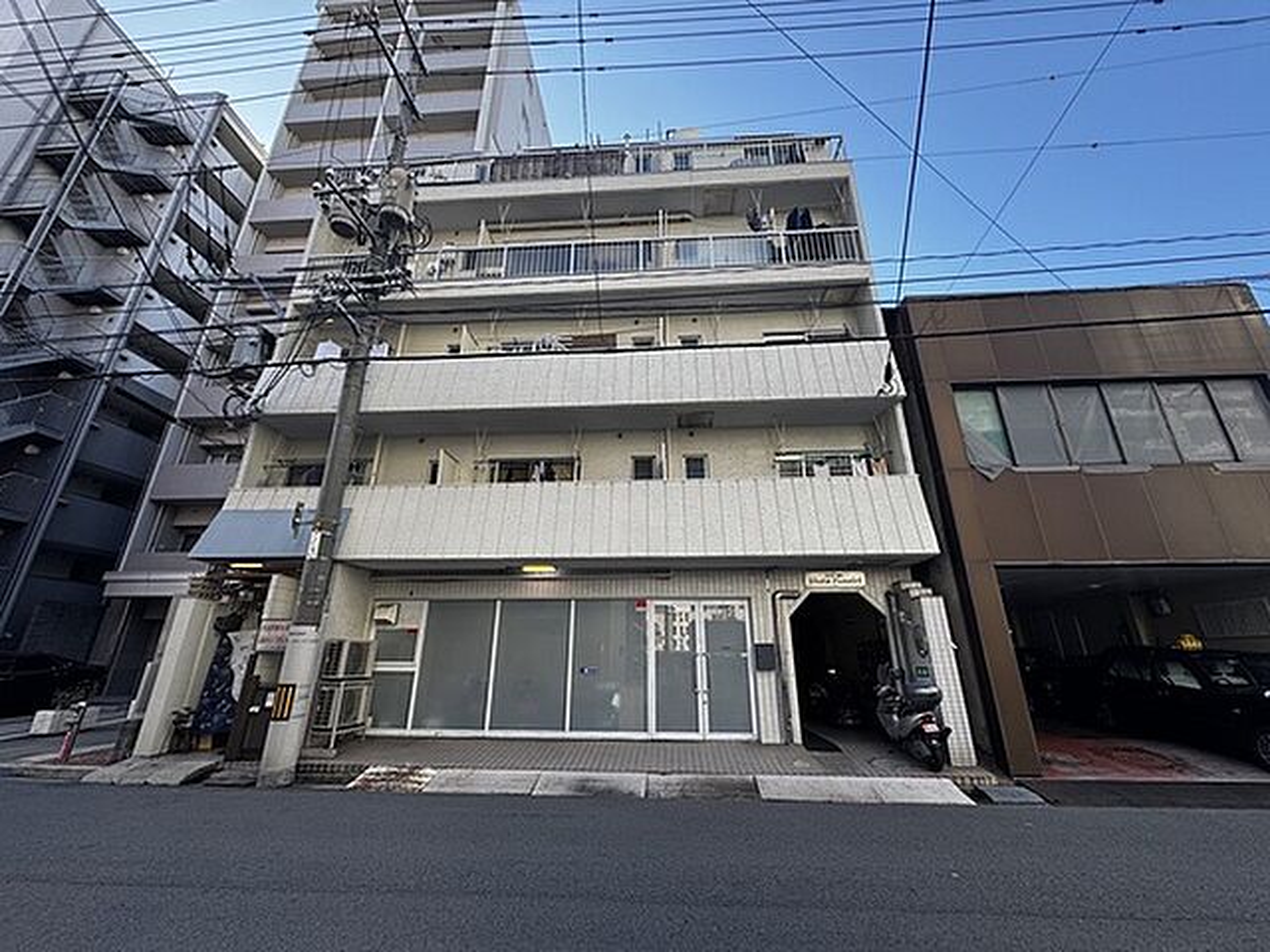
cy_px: 476
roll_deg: +0.1
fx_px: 514
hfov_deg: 102.1
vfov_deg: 85.7
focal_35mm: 14
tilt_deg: +20.2
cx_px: 635
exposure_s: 1/289
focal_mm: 2.22
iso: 40
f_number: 2.2
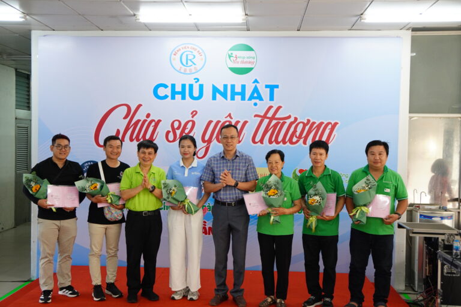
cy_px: 154
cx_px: 230
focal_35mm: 42
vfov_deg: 31.9
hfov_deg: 46.4
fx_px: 538
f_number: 4
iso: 1000
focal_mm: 28
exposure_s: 1/200
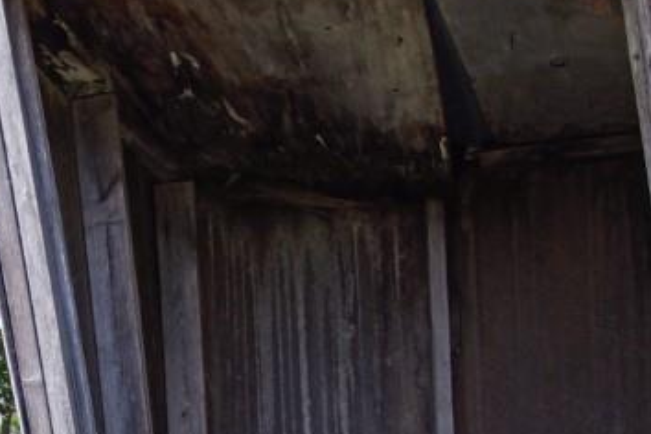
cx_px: 270
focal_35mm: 104
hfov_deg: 19.6
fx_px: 1881
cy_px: 613
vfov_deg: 12.6
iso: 100
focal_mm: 12
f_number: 5.6
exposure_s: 1/320
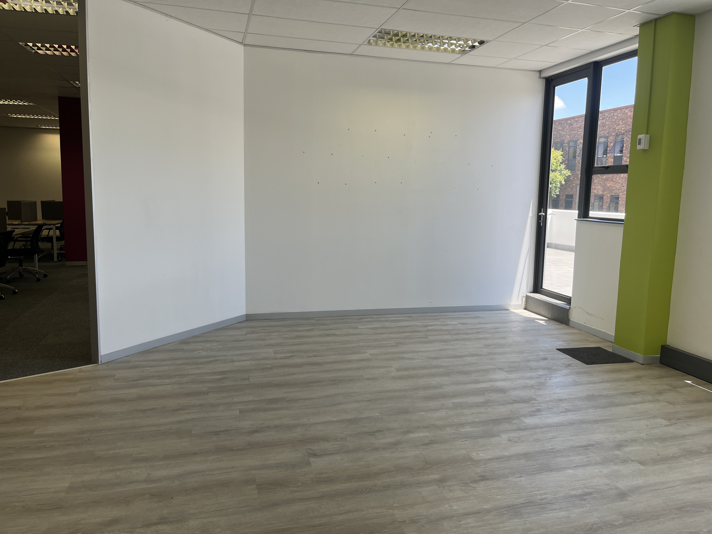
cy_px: 267
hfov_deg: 67.3
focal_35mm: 26
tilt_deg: -8.2
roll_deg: -2.3
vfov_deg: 53.1
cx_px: 356
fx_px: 535
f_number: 1.6
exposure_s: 1/246
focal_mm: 5.1
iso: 40
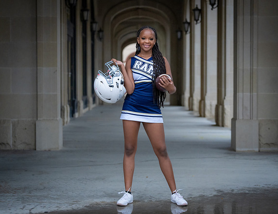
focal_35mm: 81
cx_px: 143
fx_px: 656
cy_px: 110
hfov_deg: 23.9
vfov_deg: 18.5
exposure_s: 1/250
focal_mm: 70
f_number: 2.8
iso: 2500
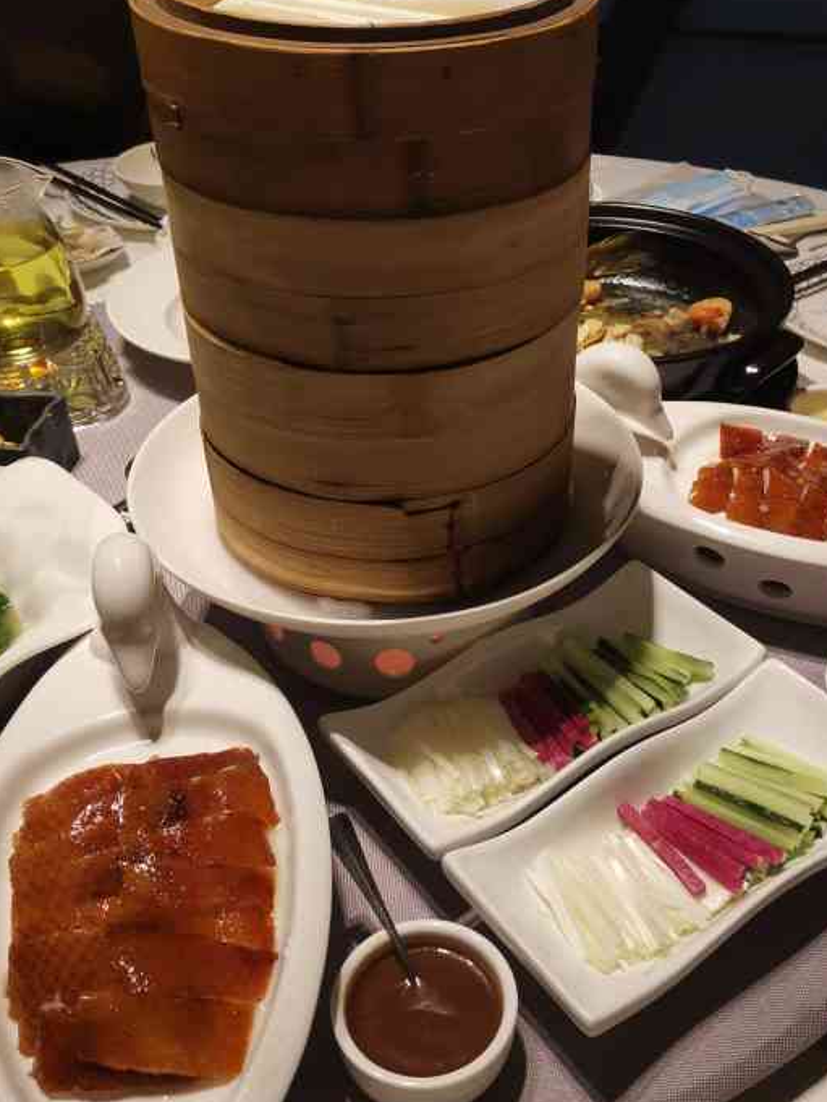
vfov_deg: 50.1
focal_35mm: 37
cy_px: 575
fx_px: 1178
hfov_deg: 38.6
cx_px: 482
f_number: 1.8
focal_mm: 4.75
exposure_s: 1/100
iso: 80
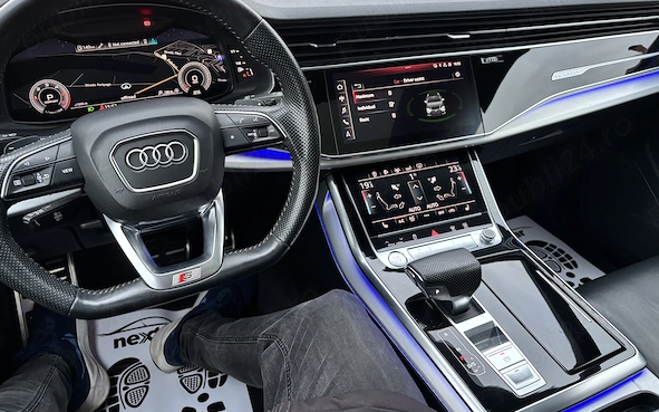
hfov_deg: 66.5
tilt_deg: -30.9
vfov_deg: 44.4
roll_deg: -1.2
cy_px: 182
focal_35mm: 28
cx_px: 326
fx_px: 503
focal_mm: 5.96
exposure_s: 1/49
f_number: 1.6
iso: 400
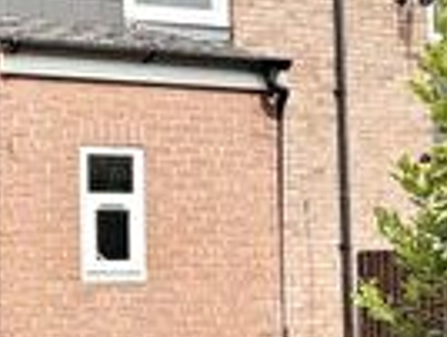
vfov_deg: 20.2
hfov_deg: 24.4
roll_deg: +0.6
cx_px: -73
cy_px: 222
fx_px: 944
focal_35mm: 73
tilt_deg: +3.1
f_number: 2.2
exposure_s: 1/841
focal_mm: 2.22
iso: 20
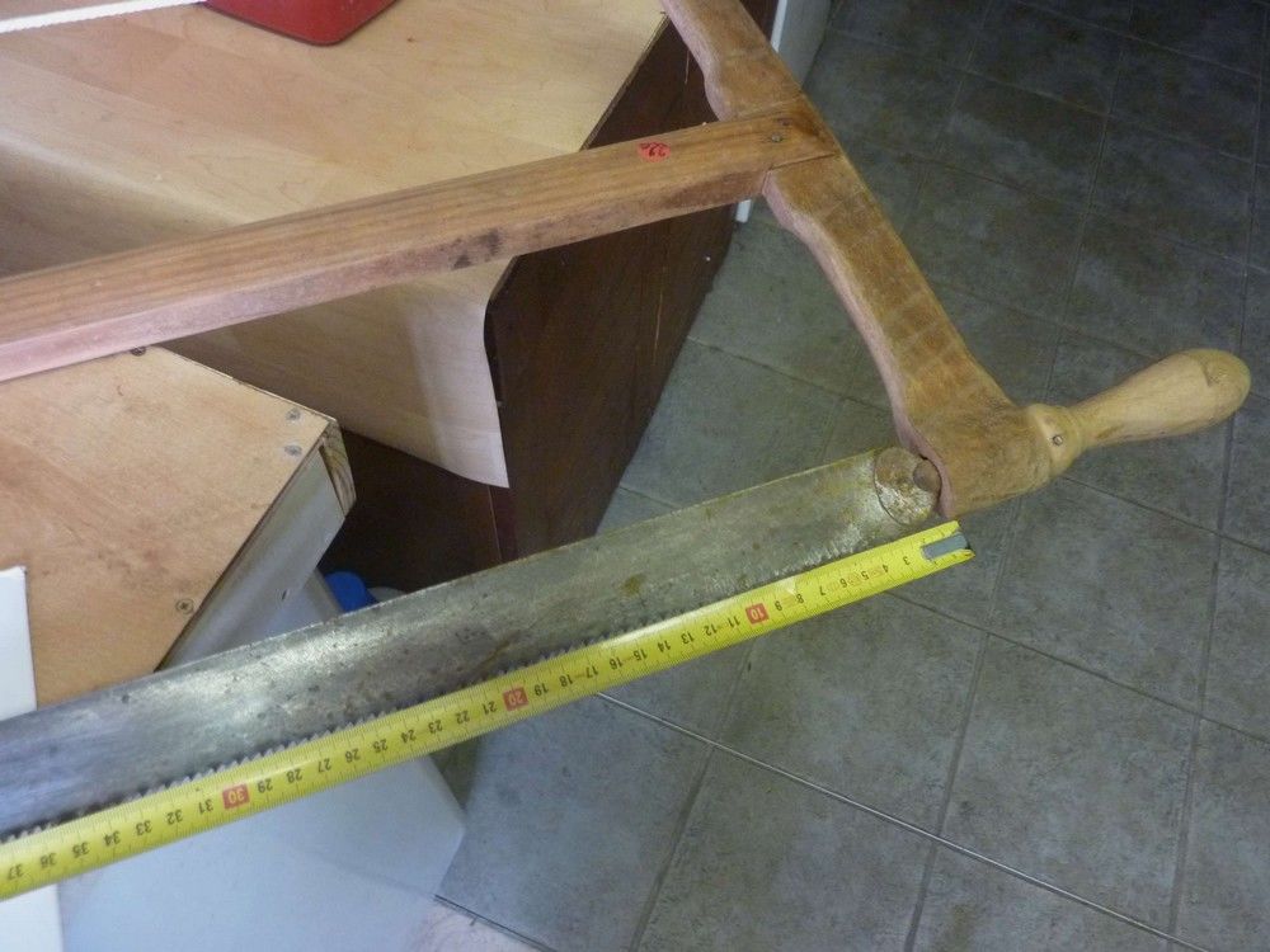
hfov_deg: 69.4
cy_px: 476
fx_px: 917
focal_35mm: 25
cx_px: 635
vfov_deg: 54.9
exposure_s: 1/15
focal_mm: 4.1
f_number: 3.3
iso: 400
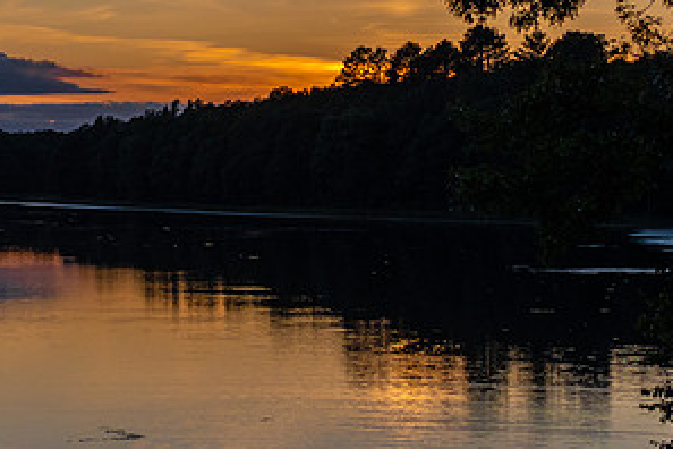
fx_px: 2299
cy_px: 87
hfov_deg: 16.5
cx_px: 138
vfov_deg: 11.1
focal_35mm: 123
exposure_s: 1/8000
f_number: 3.2
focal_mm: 42
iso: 400
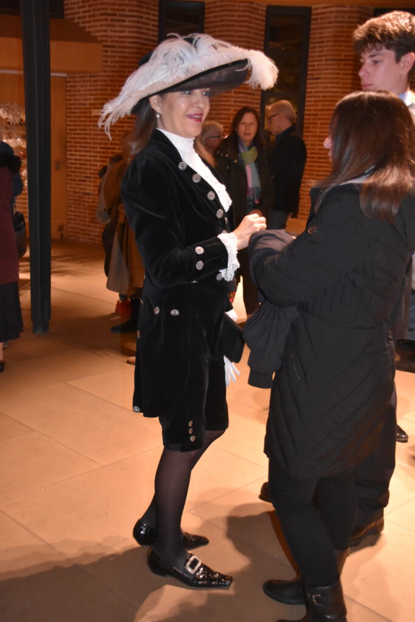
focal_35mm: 39
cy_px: 311
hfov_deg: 34.2
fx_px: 674
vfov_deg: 49.5
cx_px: 208
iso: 3200
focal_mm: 26
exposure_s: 1/60
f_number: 4
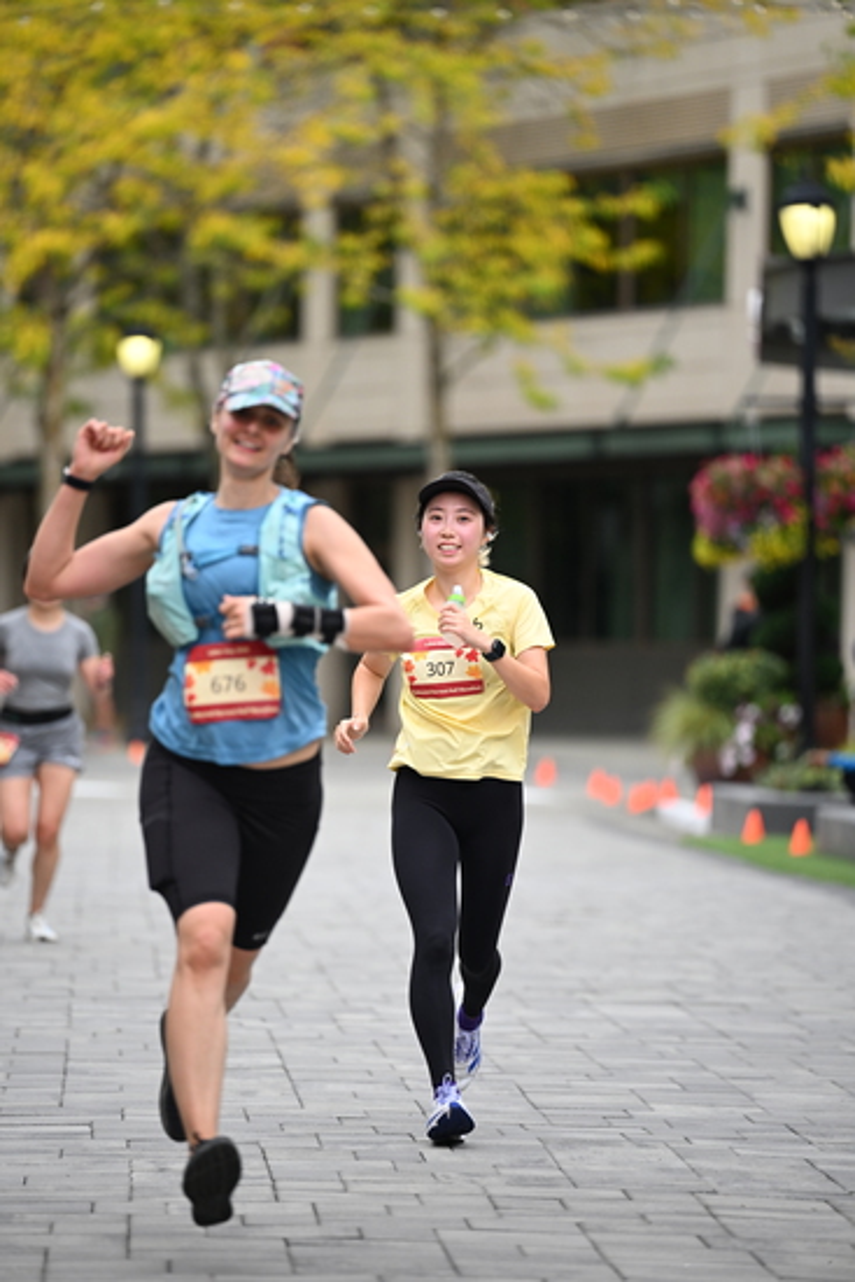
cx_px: 428
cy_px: 641
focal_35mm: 200
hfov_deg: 6.9
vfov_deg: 10.3
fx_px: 7120
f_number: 2.8
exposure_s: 1/2000
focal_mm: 200
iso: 640
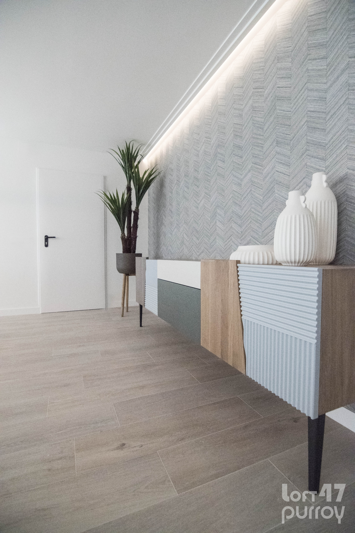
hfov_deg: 72.1
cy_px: 266
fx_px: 244
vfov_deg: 95.0
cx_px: 178
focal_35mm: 16
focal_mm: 11
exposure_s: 1/4000
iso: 10000
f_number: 2.8
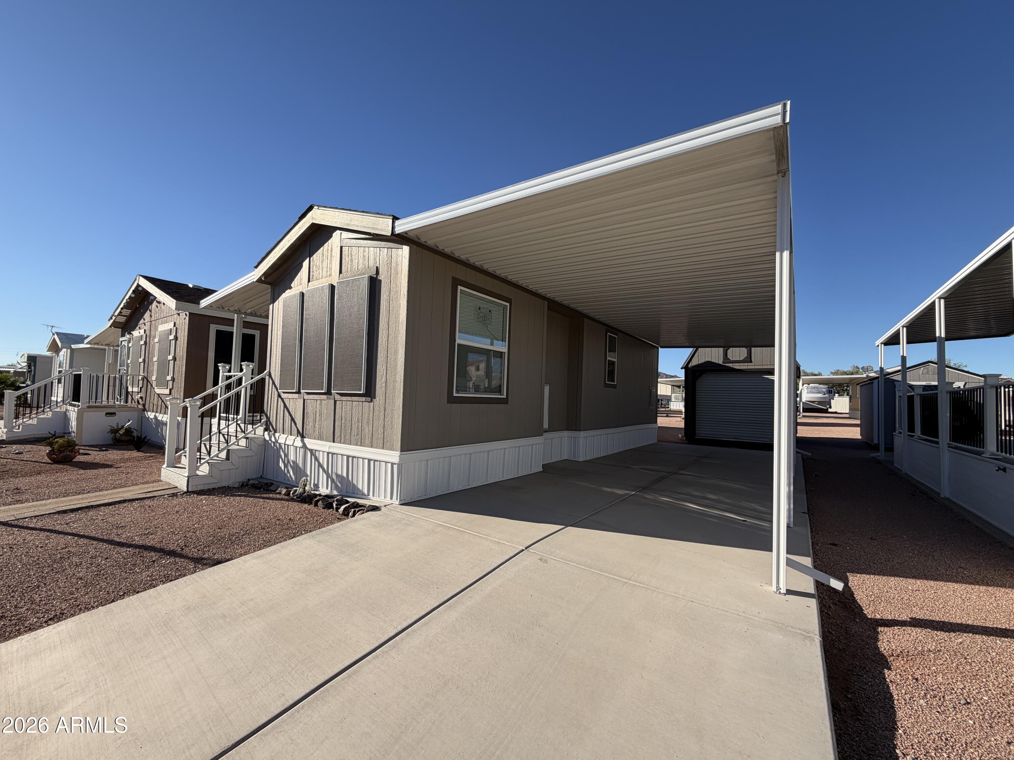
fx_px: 410
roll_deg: -1.5
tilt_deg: +3.4
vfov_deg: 85.7
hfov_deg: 102.1
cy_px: 380
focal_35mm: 14
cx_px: 507
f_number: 2.2
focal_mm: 2.22
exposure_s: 1/770
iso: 25
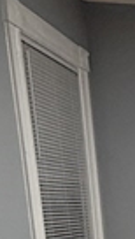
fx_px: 545
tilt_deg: -14.3
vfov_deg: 21.6
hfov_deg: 11.5
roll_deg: -0.4
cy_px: 332
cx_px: 333
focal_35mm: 86
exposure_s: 1/60
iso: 500
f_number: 2.2
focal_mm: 2.22
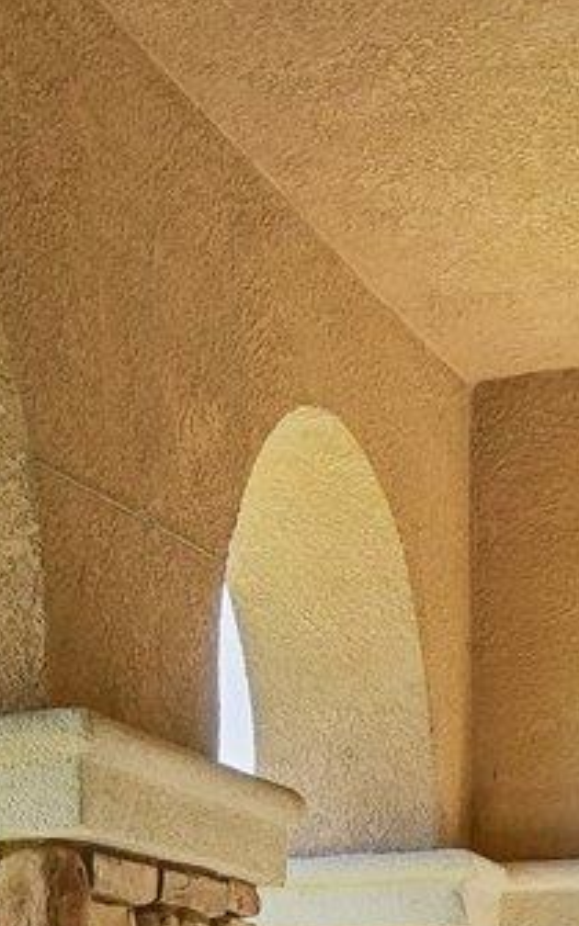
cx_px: -124
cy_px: 1076
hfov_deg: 14.5
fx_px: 2197
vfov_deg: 22.2
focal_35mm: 87
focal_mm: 14
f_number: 9
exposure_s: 1/160
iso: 500
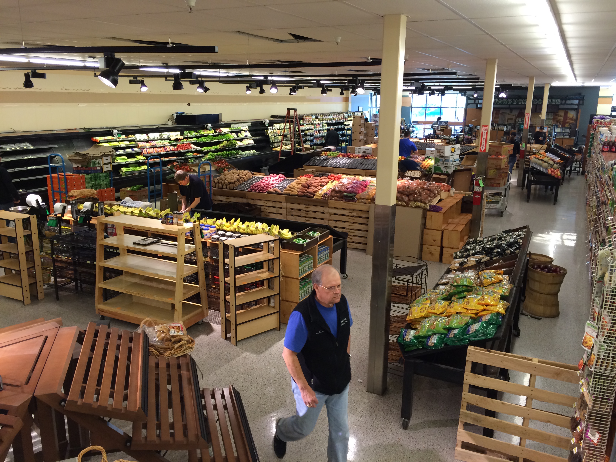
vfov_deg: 48.2
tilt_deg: -15.5
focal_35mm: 29
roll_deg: -0.3
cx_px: 308
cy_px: 231
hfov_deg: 61.7
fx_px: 516
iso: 50
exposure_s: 1/30
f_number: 2.2
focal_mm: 4.15
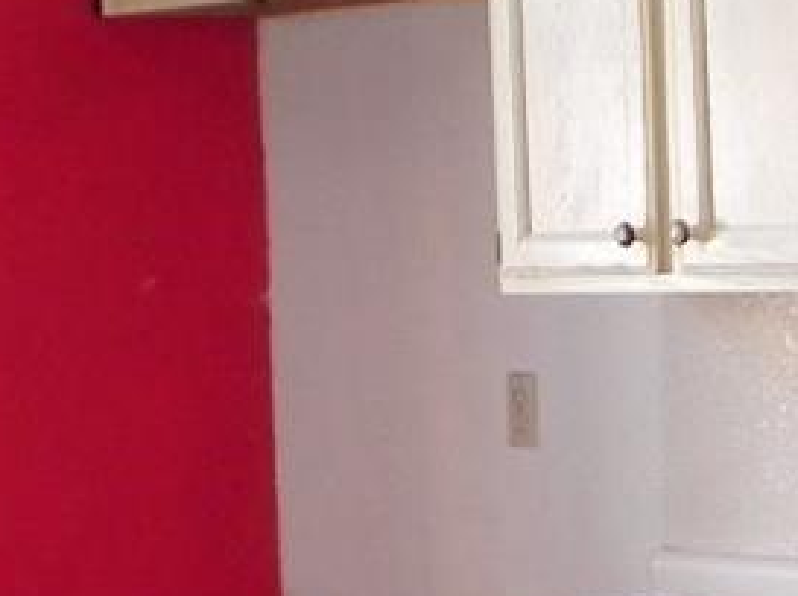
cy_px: 266
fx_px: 3292
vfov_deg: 10.3
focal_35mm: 143
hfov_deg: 13.4
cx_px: 991
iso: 160
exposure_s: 1/48.7
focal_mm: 4.6
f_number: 2.8
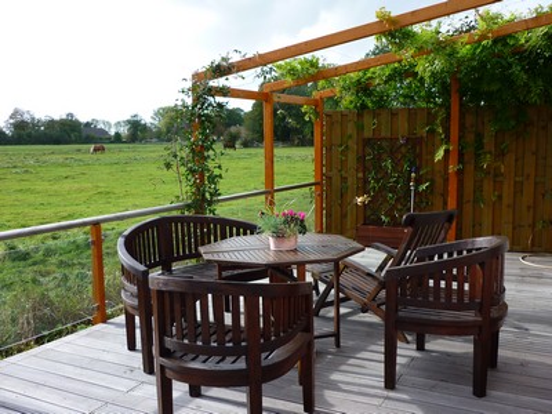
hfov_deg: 55.4
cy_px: 207
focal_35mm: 33
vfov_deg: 42.9
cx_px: 276
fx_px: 526
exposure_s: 1/500
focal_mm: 5.5
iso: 80
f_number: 2.8
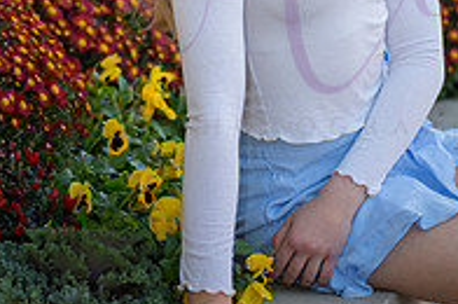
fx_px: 2337
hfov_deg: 11.2
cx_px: 236
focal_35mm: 184
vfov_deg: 7.3
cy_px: -173
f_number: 4
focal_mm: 80
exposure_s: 1/320
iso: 400
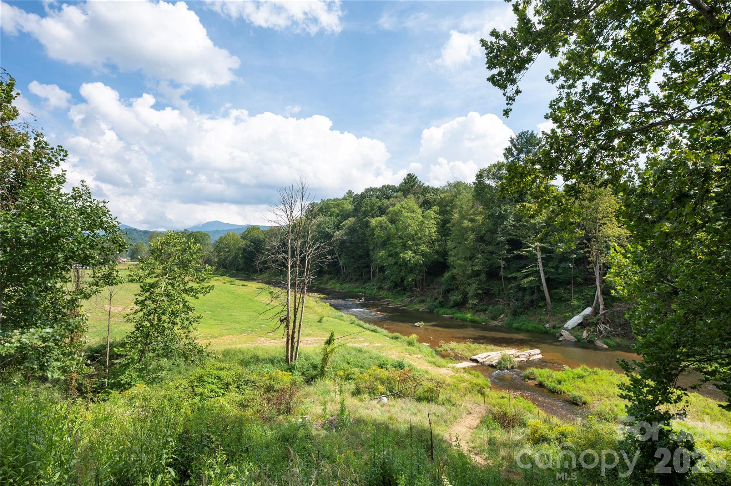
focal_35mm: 18
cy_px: 243
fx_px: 365
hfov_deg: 90.0
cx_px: 366
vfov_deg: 67.3
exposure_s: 1/800
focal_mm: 18
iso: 400
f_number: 8
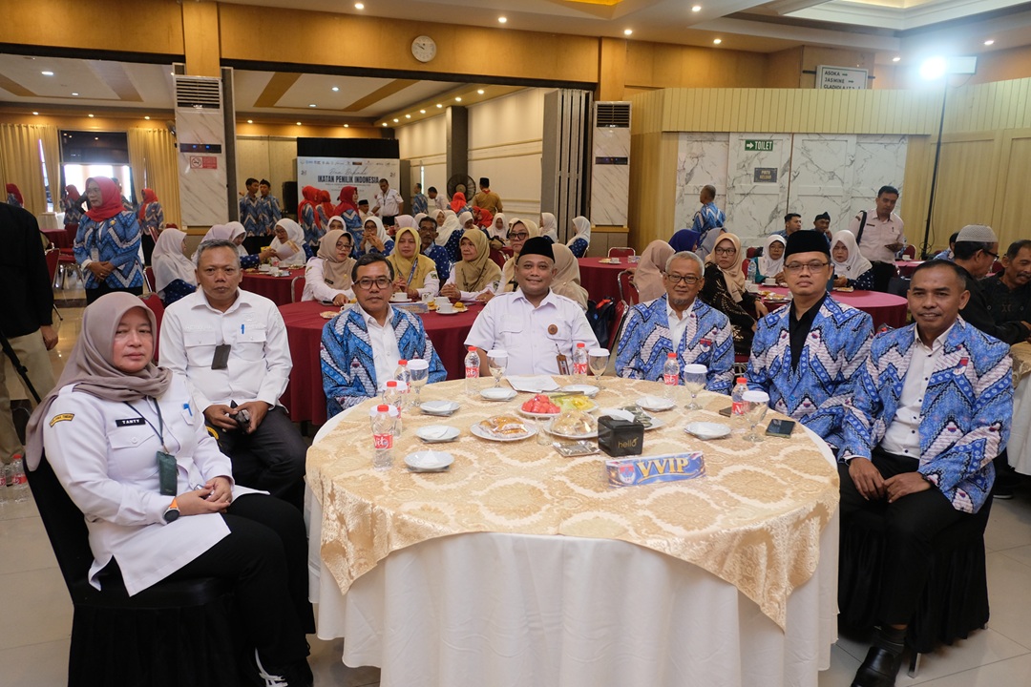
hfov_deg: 67.4
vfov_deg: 47.9
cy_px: 344
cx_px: 516
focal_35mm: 27
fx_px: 773
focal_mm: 18
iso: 1250
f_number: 2.8
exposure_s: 1/125
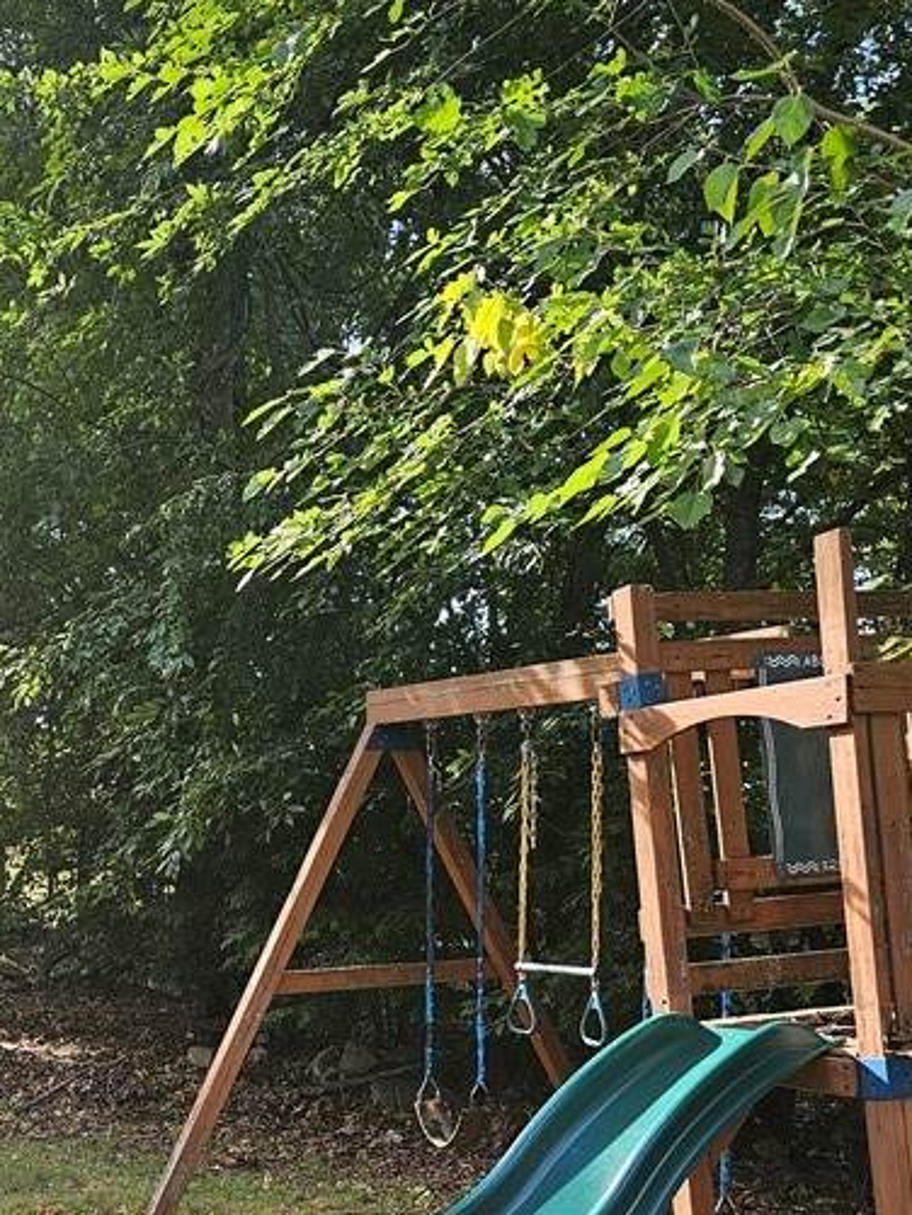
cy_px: 970
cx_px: 116
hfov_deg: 29.8
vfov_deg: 38.9
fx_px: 1650
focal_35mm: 47
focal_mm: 6.3
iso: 50
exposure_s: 1/180
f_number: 1.7
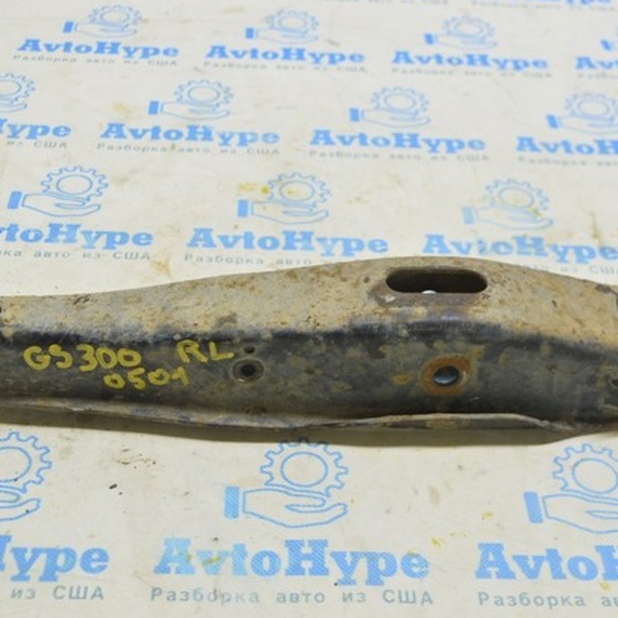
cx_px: 274
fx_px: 1144
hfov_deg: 30.2
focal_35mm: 57
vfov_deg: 30.2
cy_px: 306
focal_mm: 29
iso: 400
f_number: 5.6
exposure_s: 1/20
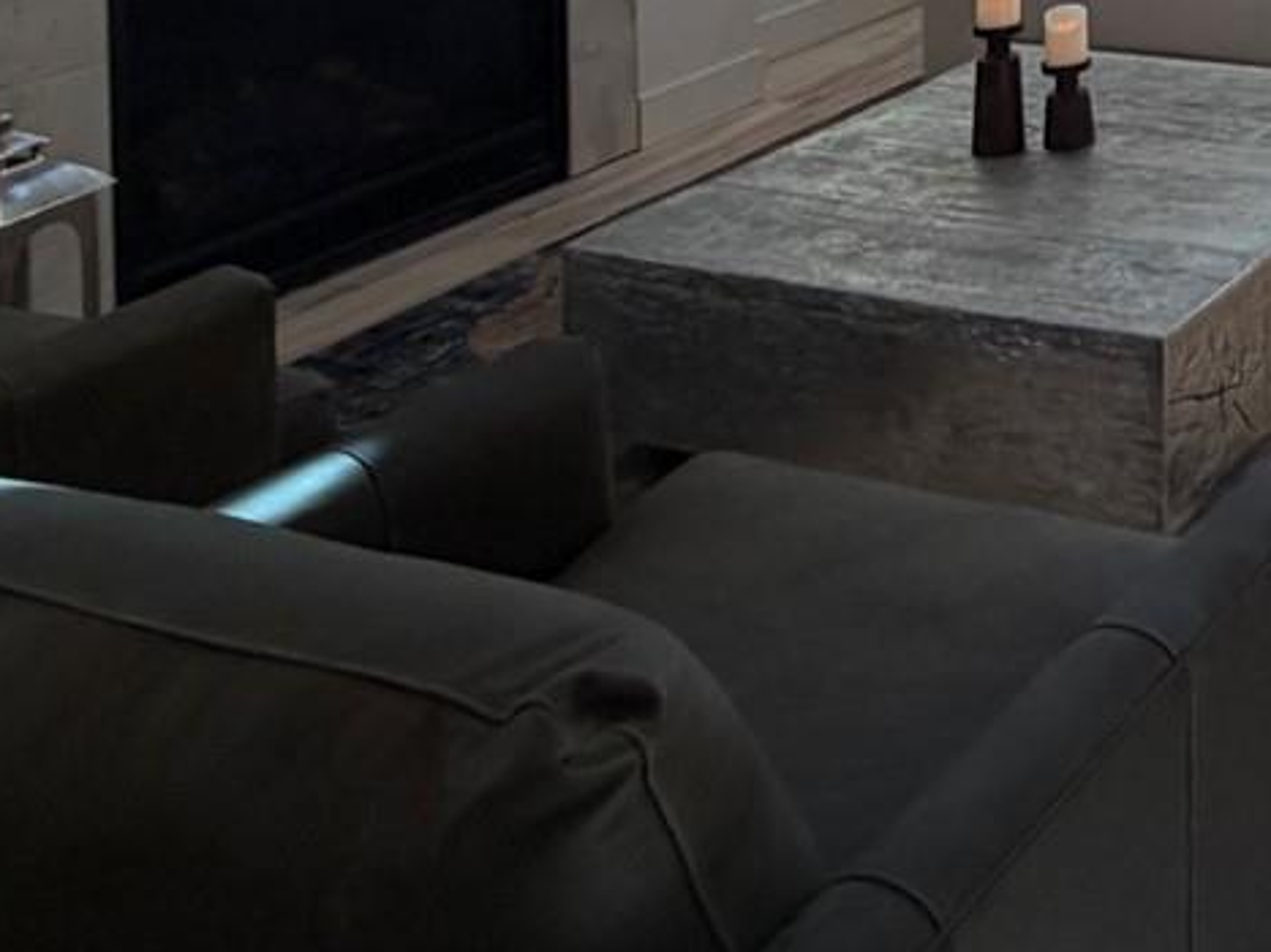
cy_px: -460
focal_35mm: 48
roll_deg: +2.0
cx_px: 1668
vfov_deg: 24.1
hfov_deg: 30.7
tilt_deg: -2.1
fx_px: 1762
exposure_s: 1/120
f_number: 2.2
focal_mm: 2.22
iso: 64
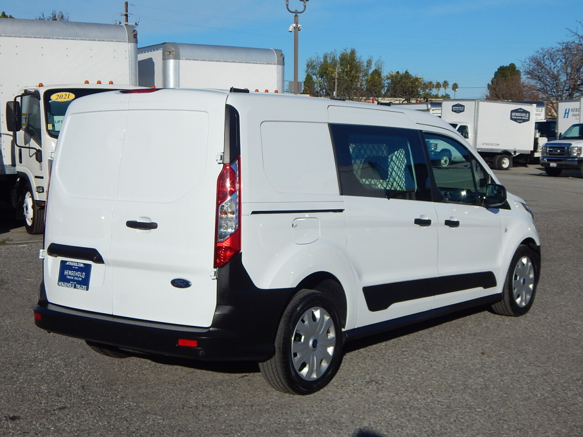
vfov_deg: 27.0
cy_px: 218
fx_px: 909
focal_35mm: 54
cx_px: 292
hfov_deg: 35.5
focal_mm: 9.7
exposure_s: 1/1000
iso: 125
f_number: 7.6
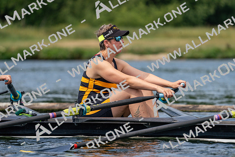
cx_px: 118
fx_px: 2442
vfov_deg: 3.7
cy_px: 78
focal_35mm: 374
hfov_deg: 5.5
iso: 320
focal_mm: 374
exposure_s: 1/1600
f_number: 6.3
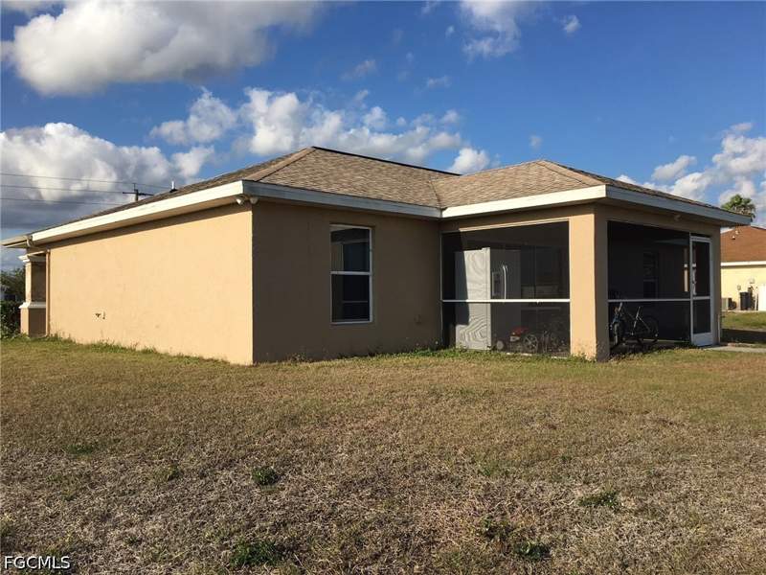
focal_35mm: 29
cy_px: 288
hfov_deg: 61.7
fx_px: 642
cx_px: 383
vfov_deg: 48.2
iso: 25
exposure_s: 1/2024
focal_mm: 4.15
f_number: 2.2
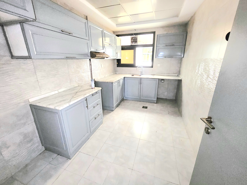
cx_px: 124
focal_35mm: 13
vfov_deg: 89.9
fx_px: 93
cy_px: 92
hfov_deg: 106.2
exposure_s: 1/24
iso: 1600
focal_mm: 2.2
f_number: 2.2
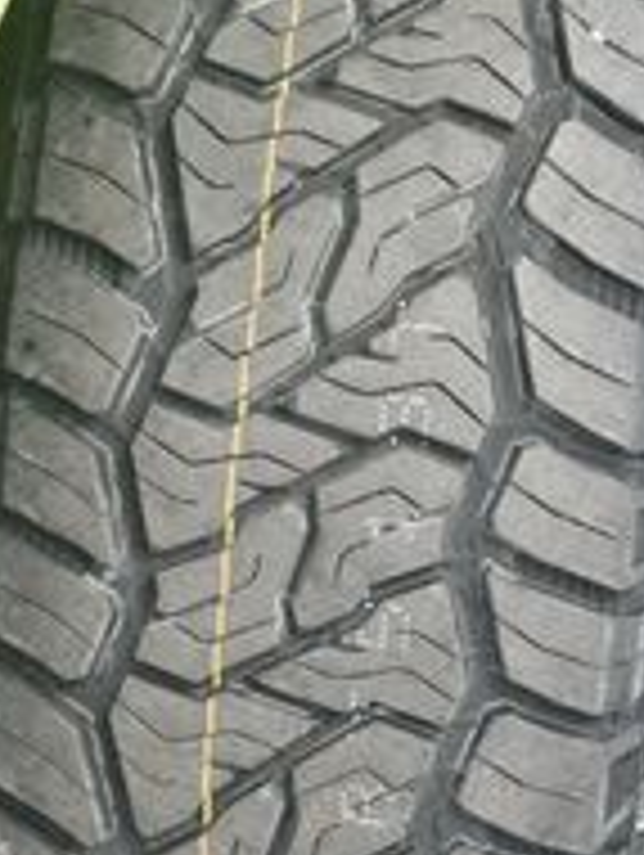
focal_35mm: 126
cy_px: 396
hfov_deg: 11.8
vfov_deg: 15.6
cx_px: 450
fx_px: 3119
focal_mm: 26
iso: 100
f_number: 3.8
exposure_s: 1/160
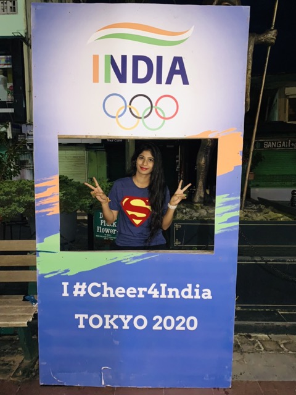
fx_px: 296
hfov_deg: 53.1
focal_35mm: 26
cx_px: 148
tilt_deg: -3.8
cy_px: 198
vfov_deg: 67.3
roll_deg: +0.5
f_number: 1.8
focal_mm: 4.25
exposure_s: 1/4
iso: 500
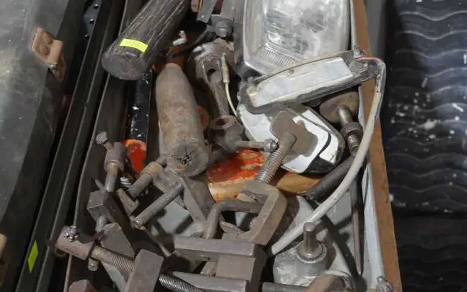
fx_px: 904
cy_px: 133
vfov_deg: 18.3
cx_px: 234
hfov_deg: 29.0
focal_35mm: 71
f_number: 5.3
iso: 2000
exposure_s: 1/60
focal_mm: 25
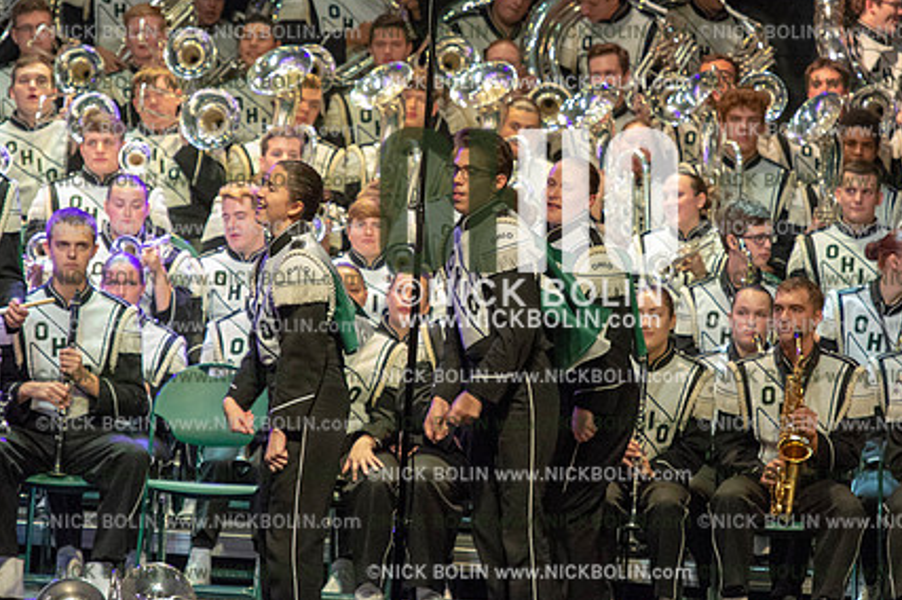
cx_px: 528
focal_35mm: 326
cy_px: 228
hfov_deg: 6.3
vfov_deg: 4.2
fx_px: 8162
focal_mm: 240
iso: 8000
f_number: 7.1
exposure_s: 1/200
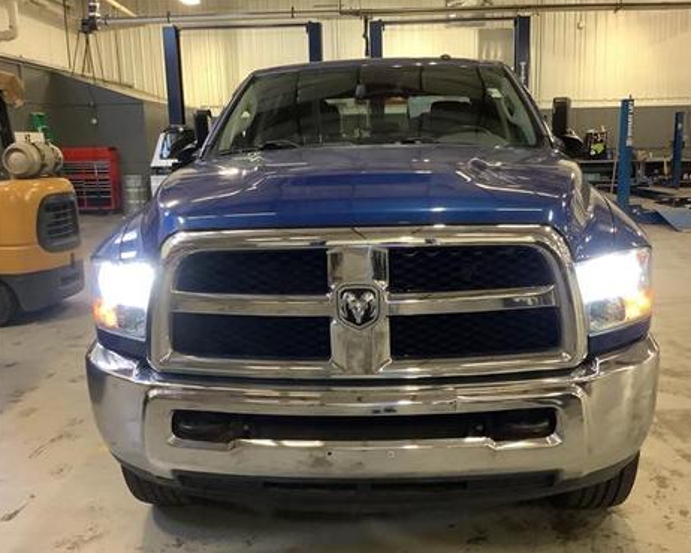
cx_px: 368
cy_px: 276
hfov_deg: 54.2
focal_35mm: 33
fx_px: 675
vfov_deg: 44.6
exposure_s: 1/40
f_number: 2.4
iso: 400
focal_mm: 3.3
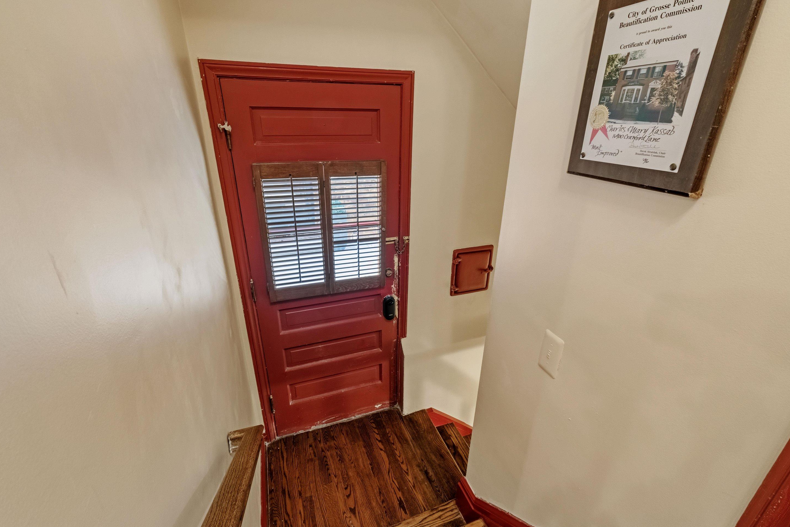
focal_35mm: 16
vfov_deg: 73.7
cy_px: 263
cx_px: 401
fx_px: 351
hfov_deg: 96.7
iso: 800
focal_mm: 10
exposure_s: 1/15
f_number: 7.1
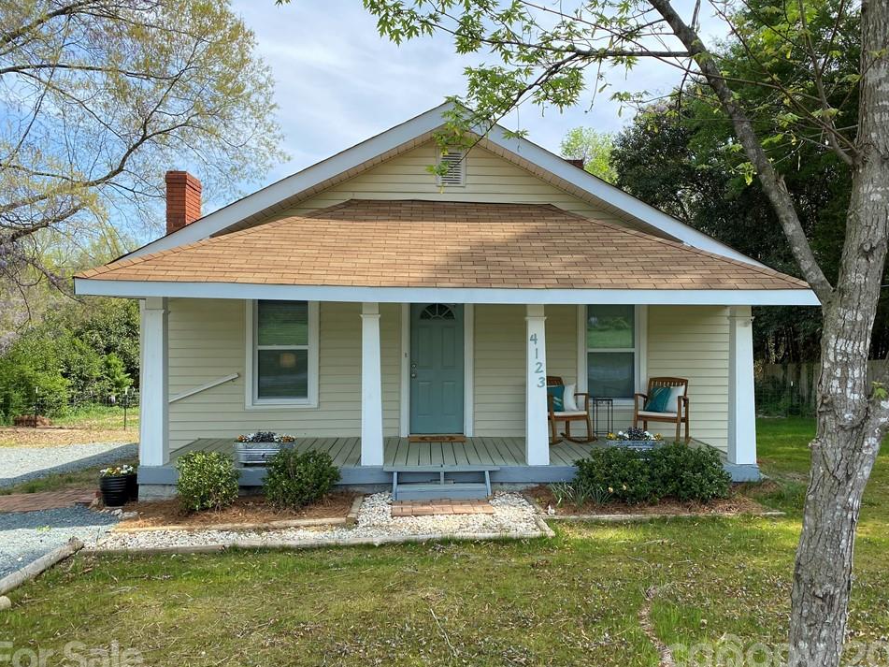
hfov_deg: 63.4
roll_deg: -0.5
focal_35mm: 28
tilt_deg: +0.2
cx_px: 463
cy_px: 343
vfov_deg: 49.7
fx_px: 719
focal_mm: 4.25
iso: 32
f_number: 1.8
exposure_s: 1/1182
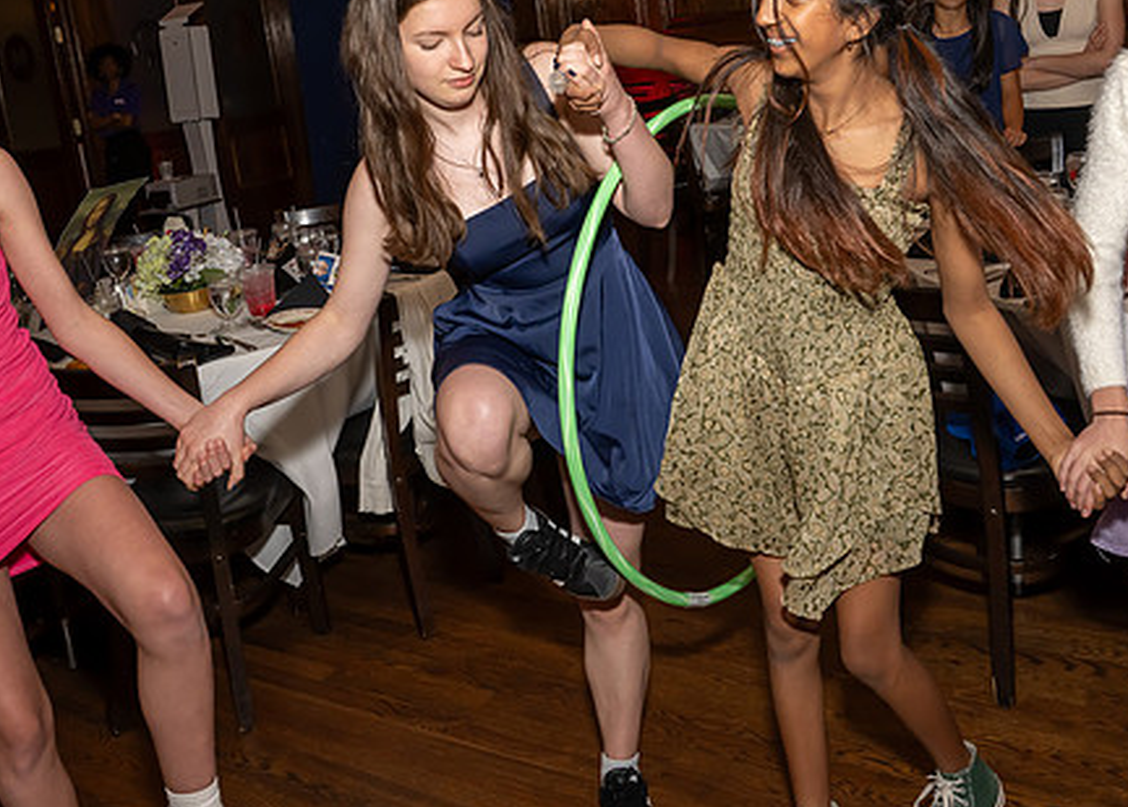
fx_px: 1218
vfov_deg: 36.2
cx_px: 542
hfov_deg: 49.7
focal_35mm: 38
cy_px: 263
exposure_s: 1/250
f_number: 8
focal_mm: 24
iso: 500
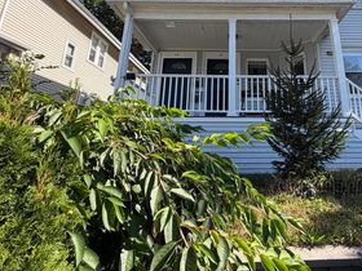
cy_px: 63
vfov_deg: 52.1
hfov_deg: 67.6
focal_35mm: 25
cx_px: 239
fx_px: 261
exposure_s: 1/596
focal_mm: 2.22
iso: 40
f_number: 2.2
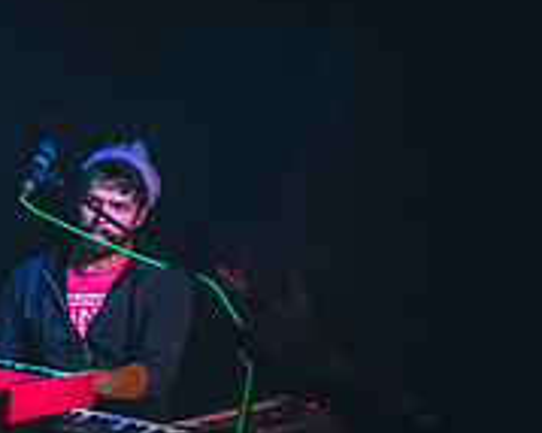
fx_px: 1523
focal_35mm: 95
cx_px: -447
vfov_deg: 16.2
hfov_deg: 16.6
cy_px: 262
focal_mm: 26
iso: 800
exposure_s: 1/160
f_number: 2.8
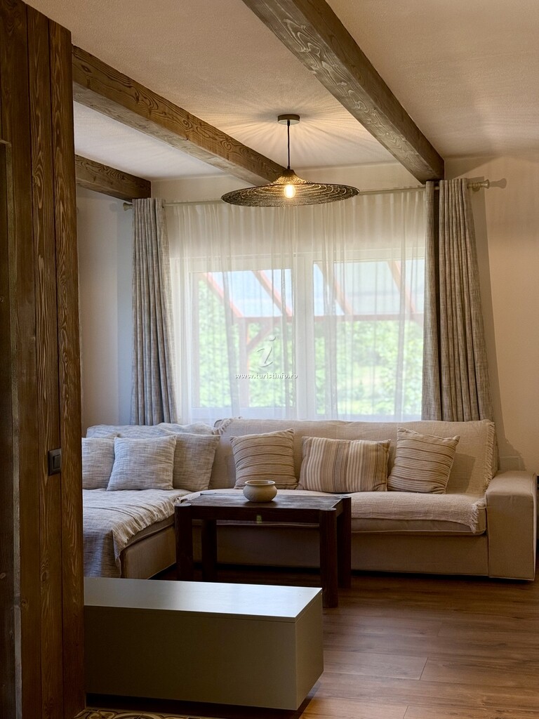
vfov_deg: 39.7
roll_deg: +0.4
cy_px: 360
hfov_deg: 30.3
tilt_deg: -1.1
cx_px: 270
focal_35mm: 48
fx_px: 997
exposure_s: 1/138
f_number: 1.78
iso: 50
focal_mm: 6.76
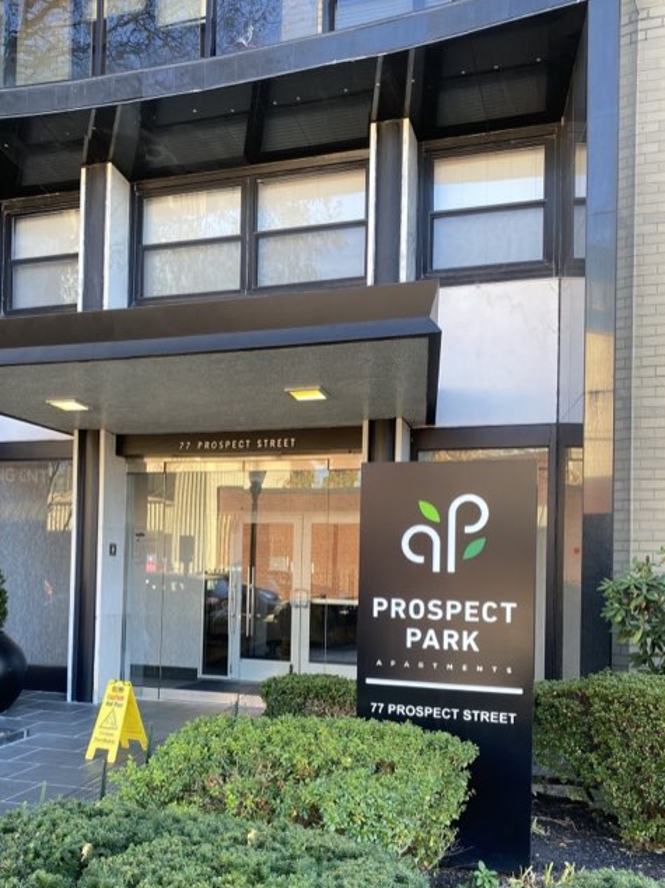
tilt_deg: +2.0
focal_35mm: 35
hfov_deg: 40.4
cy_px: 560
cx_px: 258
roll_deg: -0.7
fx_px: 897
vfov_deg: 52.0
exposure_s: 1/122
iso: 50
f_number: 1.8
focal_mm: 4.25
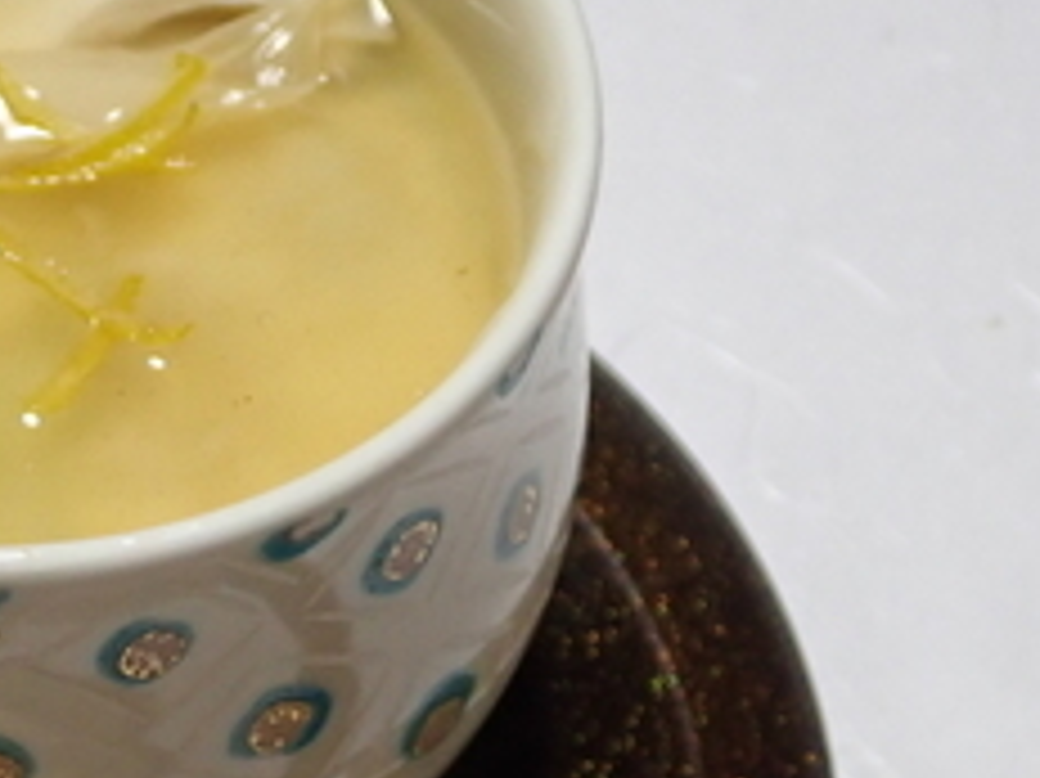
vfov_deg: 14.1
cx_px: -41
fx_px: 3123
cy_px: 643
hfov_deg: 18.3
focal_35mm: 104
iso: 640
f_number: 2.8
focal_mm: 7.34
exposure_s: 1/40
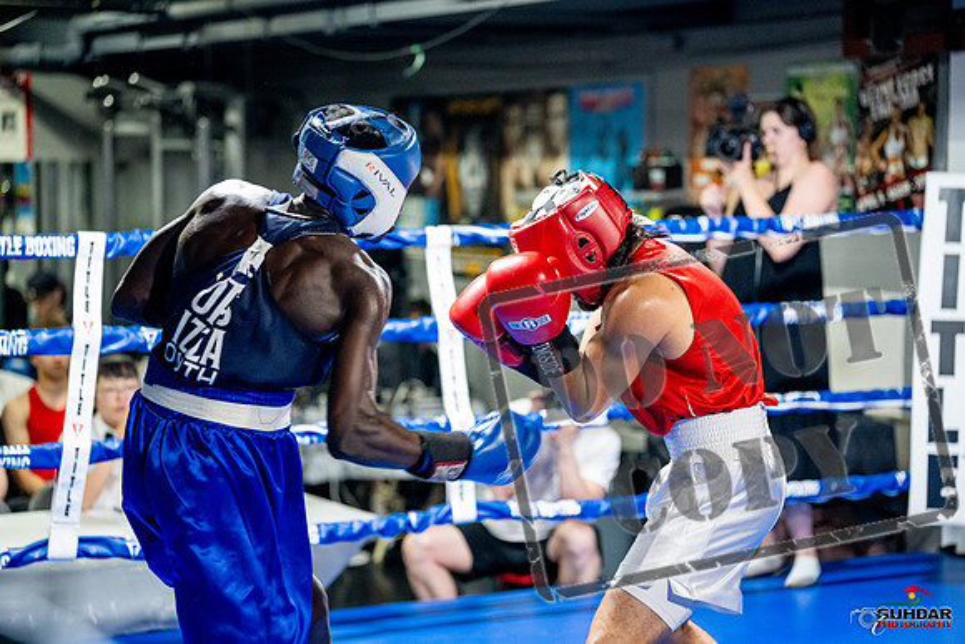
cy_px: 322
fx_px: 2225
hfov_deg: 24.5
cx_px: 482
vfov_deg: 16.5
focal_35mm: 83
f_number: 2
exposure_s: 1/800
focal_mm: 83
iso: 4000
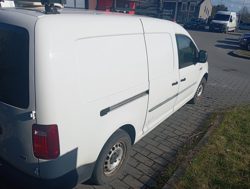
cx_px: 125
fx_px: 203
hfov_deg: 63.4
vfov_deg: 49.9
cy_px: 94
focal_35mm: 28
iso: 55
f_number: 1.8
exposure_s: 1/1357
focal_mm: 4.22
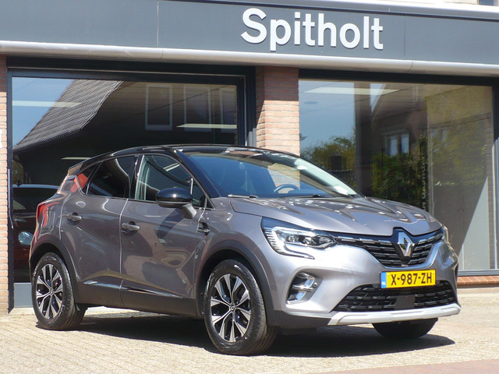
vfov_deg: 16.6
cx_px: 250
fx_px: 1283
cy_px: 187
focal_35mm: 89
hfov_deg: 22.0
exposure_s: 1/500
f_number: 3.1
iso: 100
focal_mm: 9.9
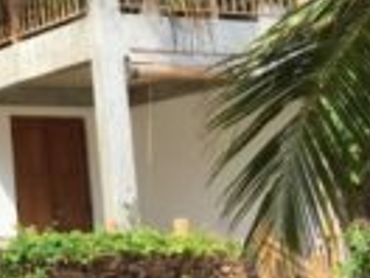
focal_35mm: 99
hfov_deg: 17.2
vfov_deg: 14.8
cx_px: -241
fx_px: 1058
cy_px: 20
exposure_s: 1/905
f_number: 2.2
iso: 25
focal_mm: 4.15
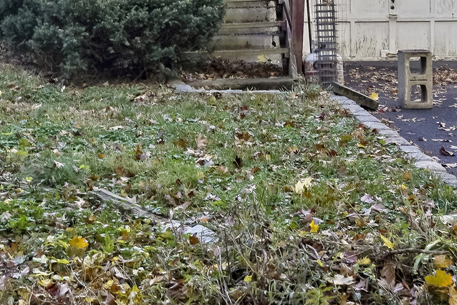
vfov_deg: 12.6
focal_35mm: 105
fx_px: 1333
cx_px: 145
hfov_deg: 19.4
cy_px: -89
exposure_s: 1/50
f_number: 7.1
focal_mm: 25
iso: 160
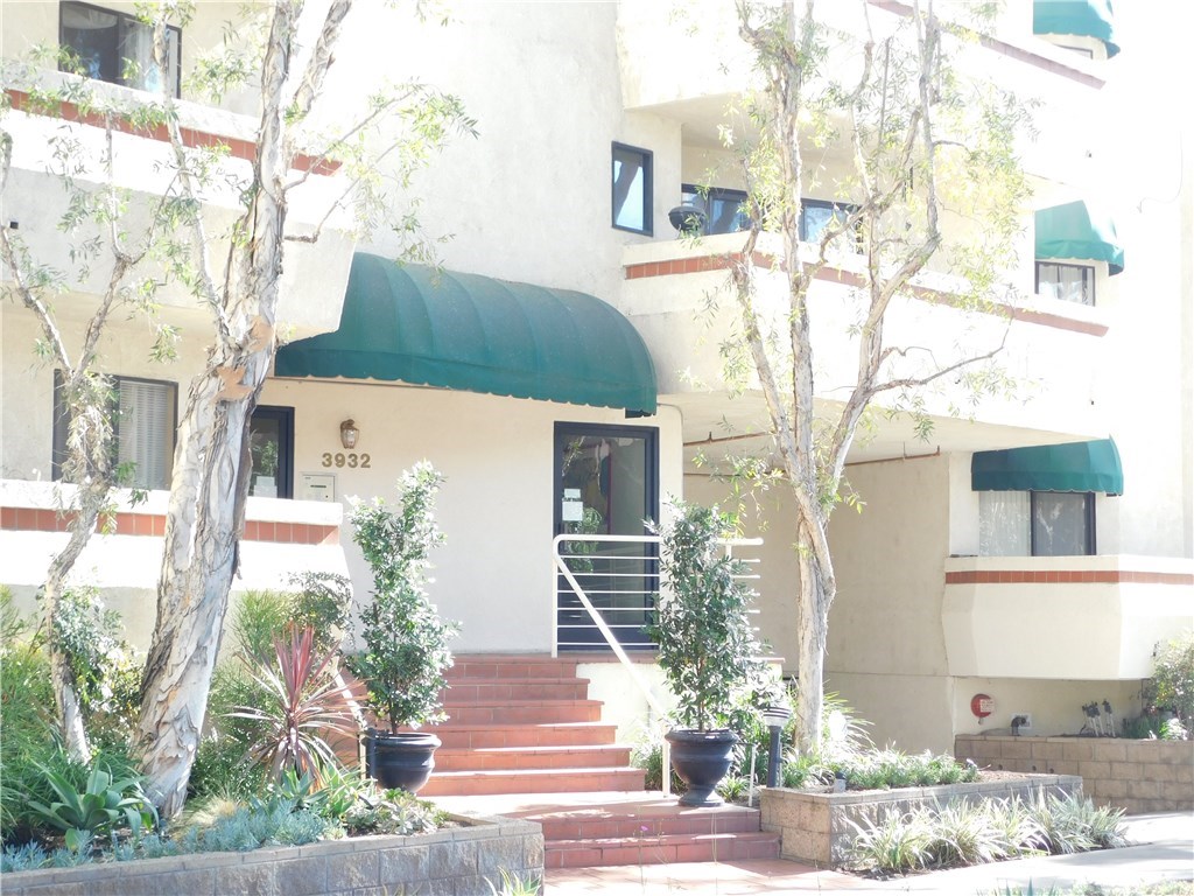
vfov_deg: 22.3
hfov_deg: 29.4
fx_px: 2277
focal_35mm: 66
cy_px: 448
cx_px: 597
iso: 125
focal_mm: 11.7
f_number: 4.2
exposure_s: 1/50
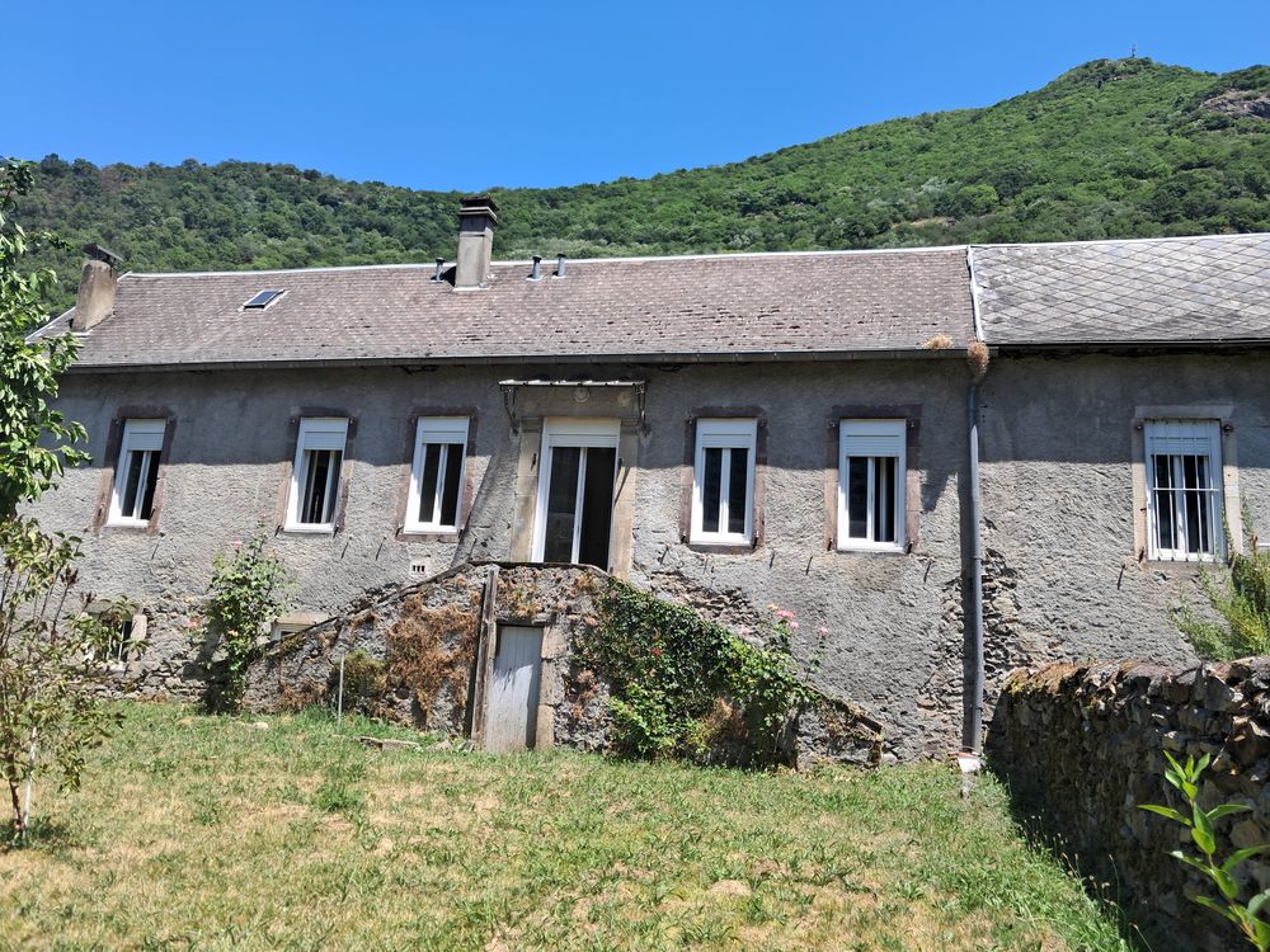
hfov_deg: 65.3
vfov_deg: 51.4
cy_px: 476
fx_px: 991
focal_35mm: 27
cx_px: 635
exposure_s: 1/290
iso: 50
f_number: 1.8
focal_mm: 4
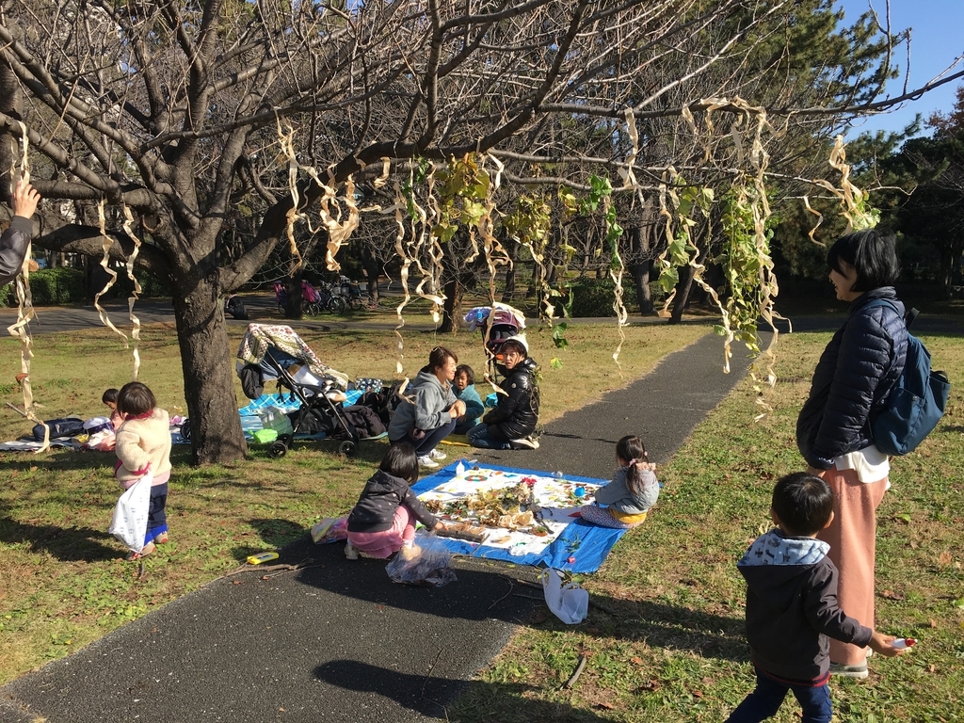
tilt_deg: -7.6
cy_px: 362
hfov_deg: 61.7
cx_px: 482
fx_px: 808
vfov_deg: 48.2
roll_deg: -1.7
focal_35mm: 29
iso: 25
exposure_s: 1/1026
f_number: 2.2
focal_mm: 4.15
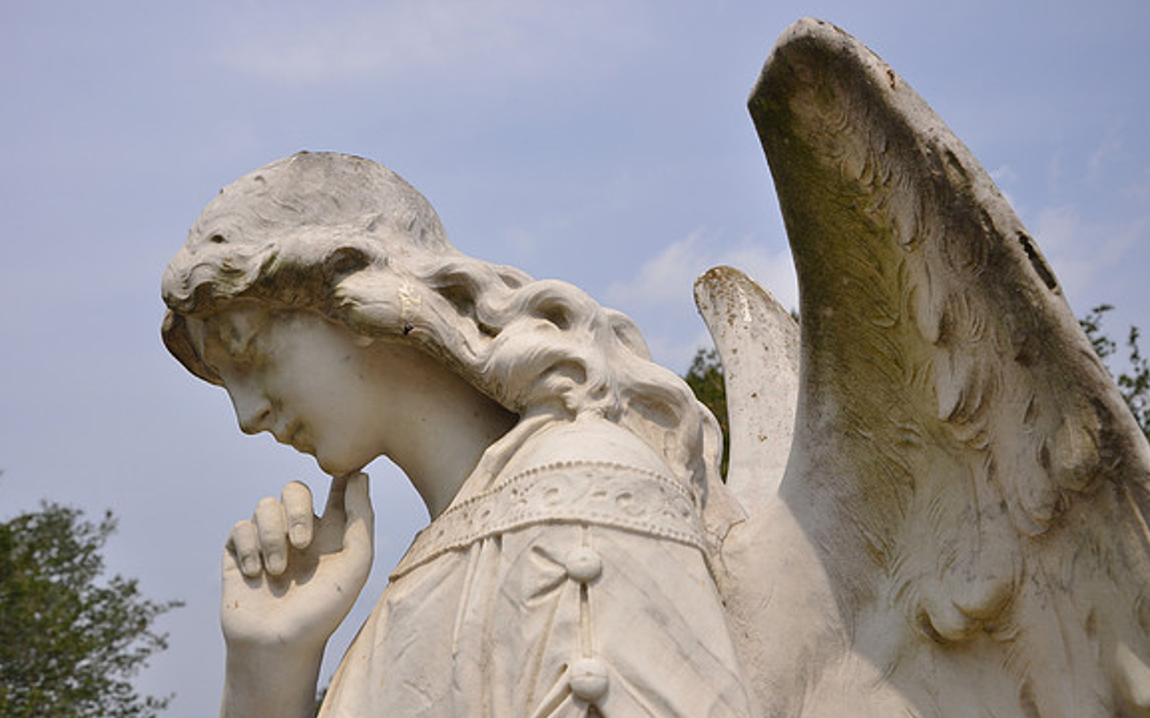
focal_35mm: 43
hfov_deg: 46.2
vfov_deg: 29.8
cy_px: 358
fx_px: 1347
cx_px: 574
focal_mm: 28
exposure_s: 1/250
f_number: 8
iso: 200
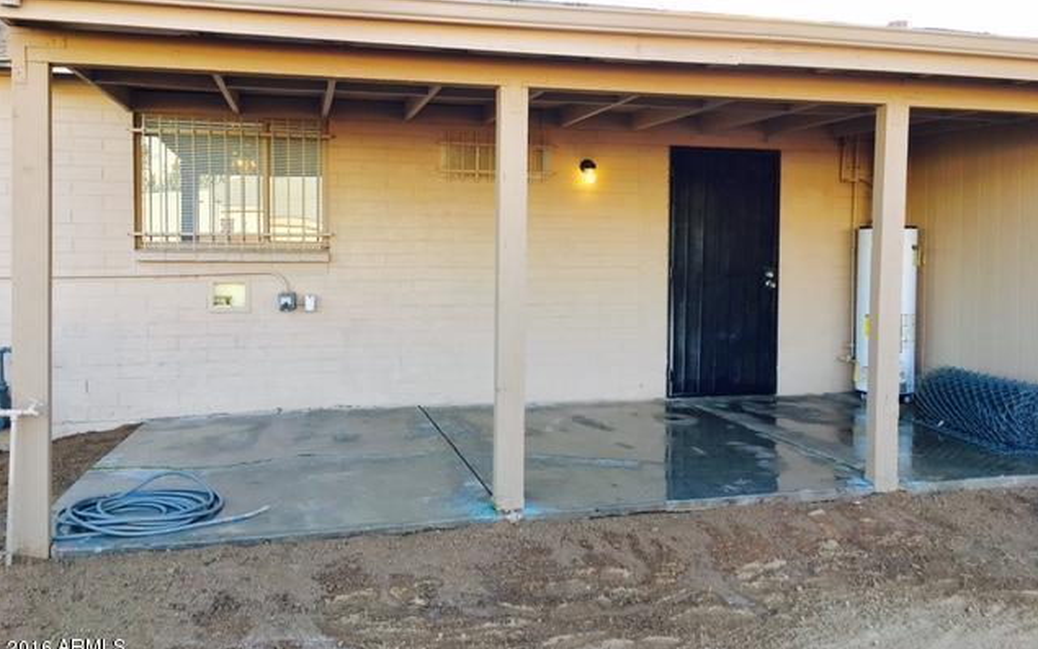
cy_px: 288
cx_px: 520
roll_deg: -0.5
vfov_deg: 40.5
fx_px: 877
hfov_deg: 61.2
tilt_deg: -1.7
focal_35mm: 31
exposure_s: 1/147
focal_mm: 4.15
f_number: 2.2
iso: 25
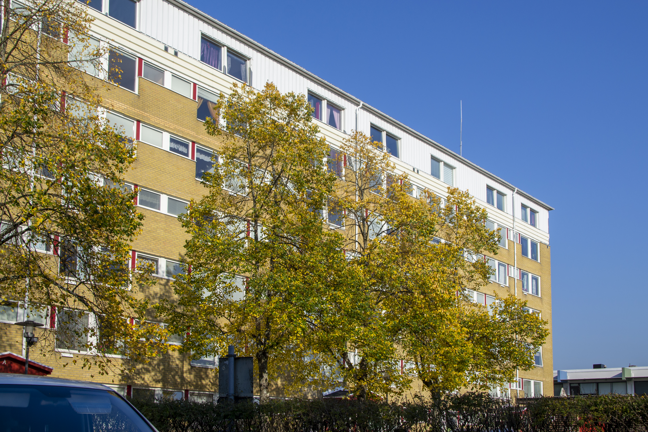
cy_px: 216
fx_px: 756
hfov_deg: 46.4
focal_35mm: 42
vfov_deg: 31.9
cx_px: 324
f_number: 8
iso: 100
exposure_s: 1/250
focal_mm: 28
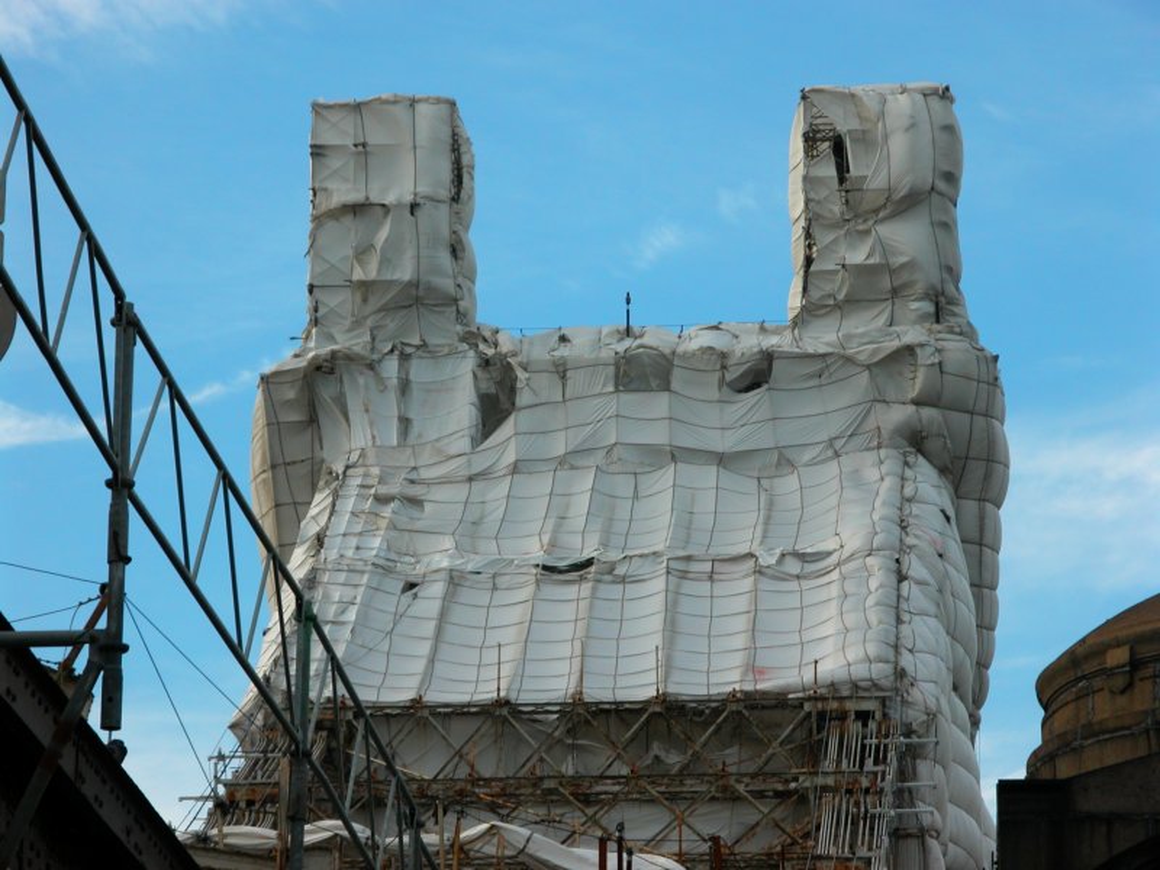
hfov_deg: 11.2
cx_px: 580
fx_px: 5898
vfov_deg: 8.4
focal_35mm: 176
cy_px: 435
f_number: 6.3
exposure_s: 1/236
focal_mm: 44.7
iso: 100
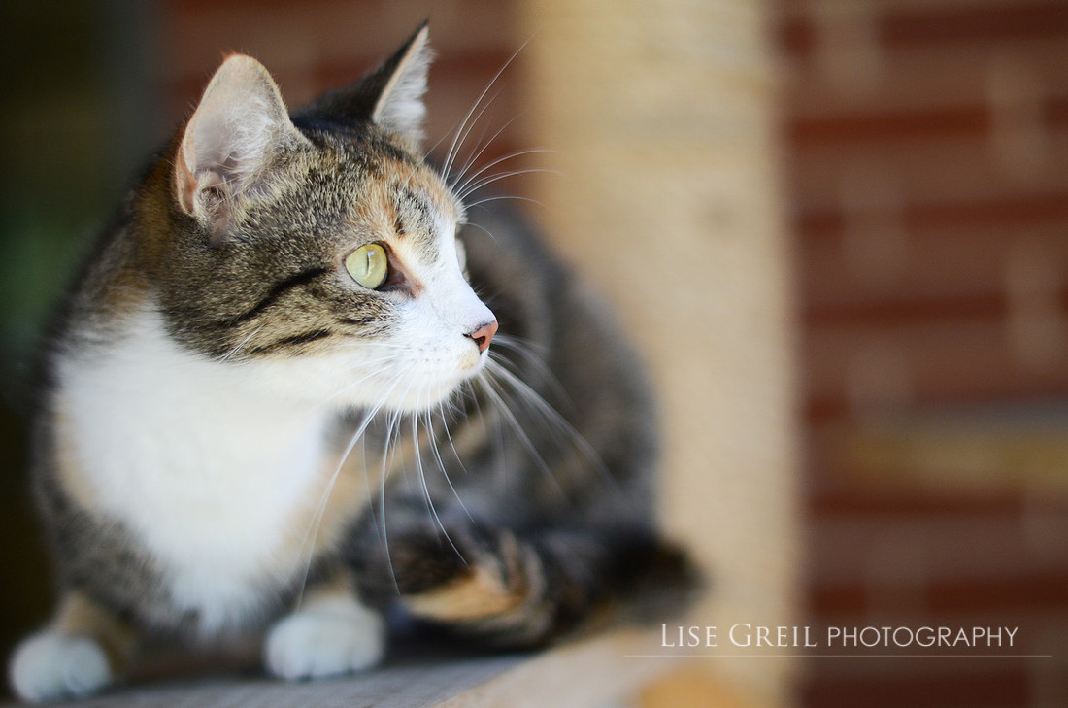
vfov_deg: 18.1
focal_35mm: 75
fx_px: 2221
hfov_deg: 27.0
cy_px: 354
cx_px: 534
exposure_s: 1/2000
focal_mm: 50
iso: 400
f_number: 1.4
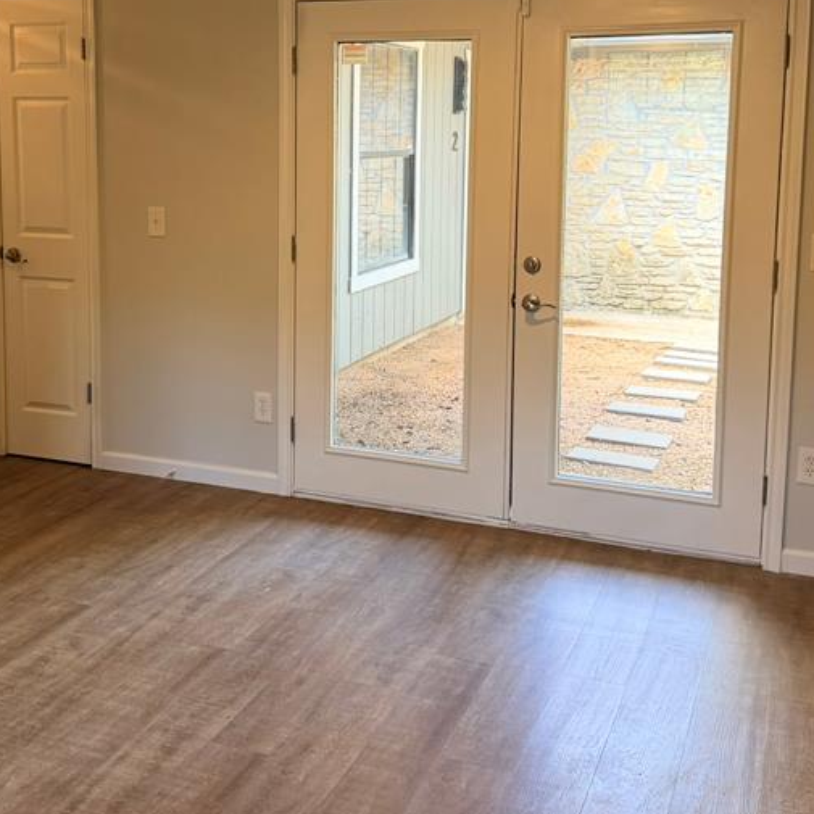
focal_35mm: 43
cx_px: 326
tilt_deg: -6.8
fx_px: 1144
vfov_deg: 38.6
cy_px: 258
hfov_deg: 39.0
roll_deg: +0.5
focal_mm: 6.76
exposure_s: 1/120
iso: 200
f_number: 1.78
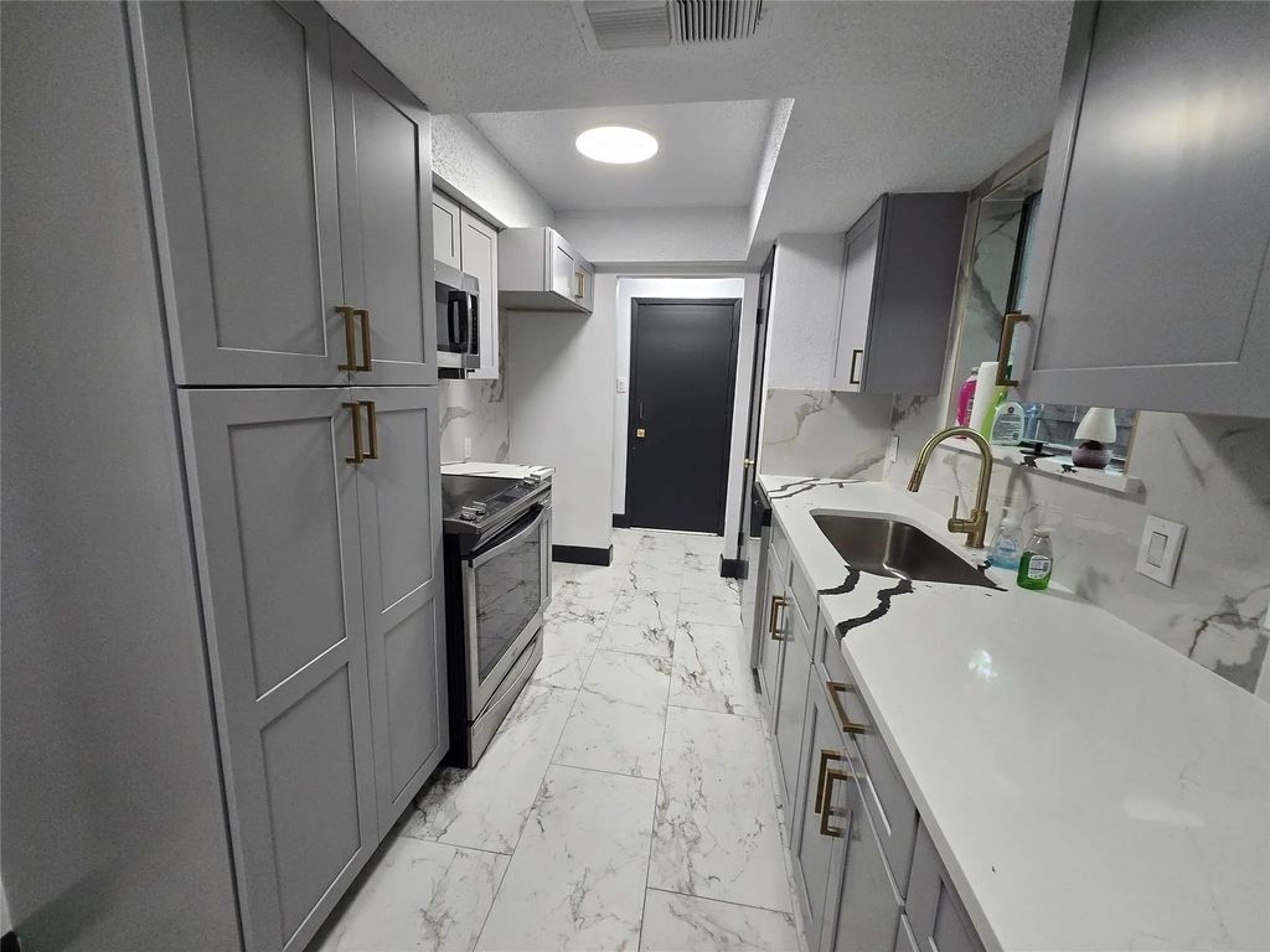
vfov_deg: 89.9
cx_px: 635
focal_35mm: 13
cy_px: 476
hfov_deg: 106.2
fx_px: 477
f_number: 2.2
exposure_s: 1/60
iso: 250
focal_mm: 1.7
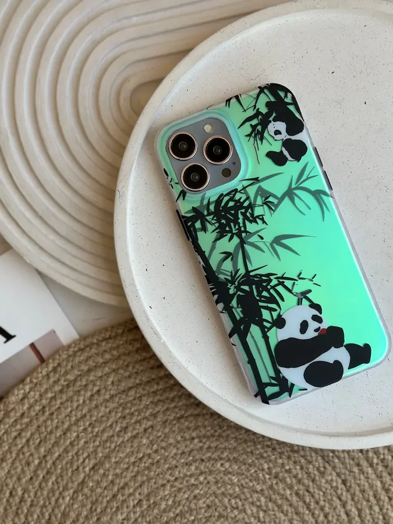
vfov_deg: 39.7
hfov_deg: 30.3
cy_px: 262
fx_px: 727
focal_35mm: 48
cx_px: 196
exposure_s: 1/911
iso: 80
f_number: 1.78
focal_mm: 6.86
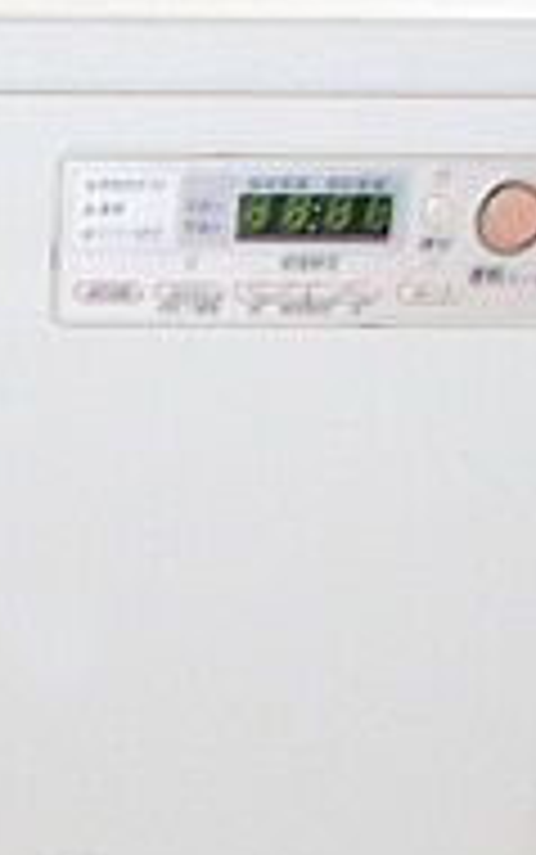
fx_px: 2334
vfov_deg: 20.1
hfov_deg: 12.6
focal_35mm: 100
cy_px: 882
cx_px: -180
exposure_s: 1/30
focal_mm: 5
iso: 400
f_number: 3.9
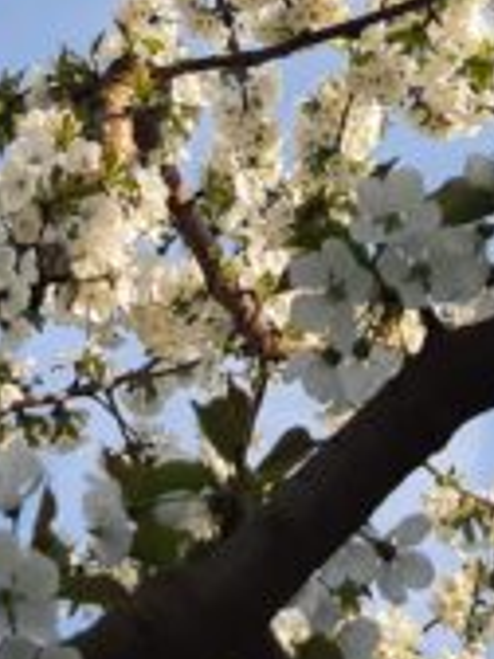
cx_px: 74
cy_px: -384
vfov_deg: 15.6
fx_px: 2169
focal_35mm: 114
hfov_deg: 12.9
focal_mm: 4.6
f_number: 2
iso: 32
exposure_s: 1/412
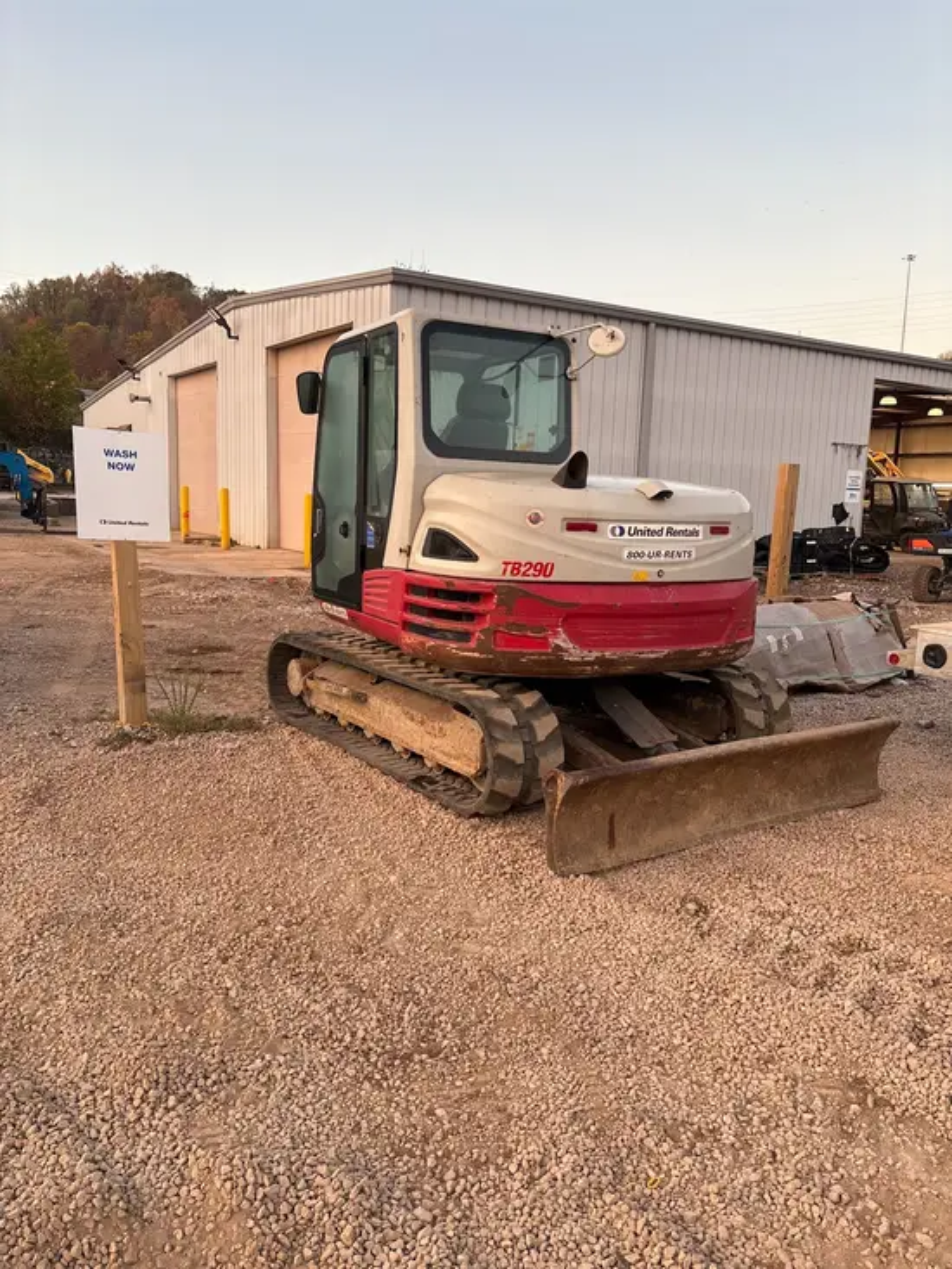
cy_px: 634
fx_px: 953
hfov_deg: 53.1
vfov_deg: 67.3
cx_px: 476
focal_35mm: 26
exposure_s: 1/121
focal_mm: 5.96
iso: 50
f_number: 1.6
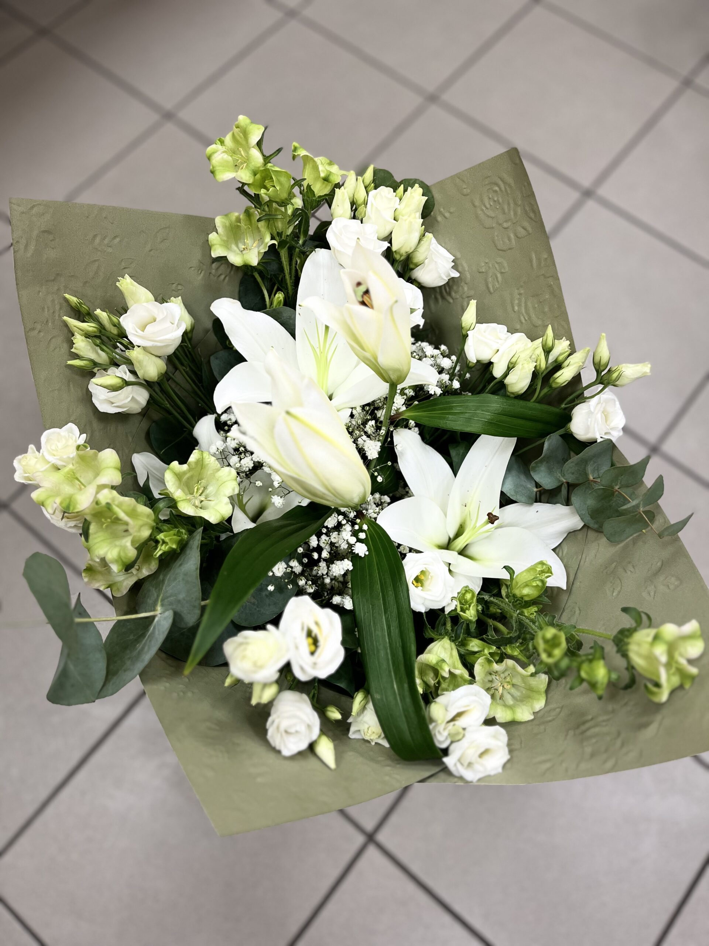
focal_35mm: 26
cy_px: 473
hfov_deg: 53.1
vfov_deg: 67.3
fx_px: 710
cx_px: 354
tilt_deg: -69.2
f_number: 1.6
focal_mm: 5.1
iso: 125
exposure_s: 1/100
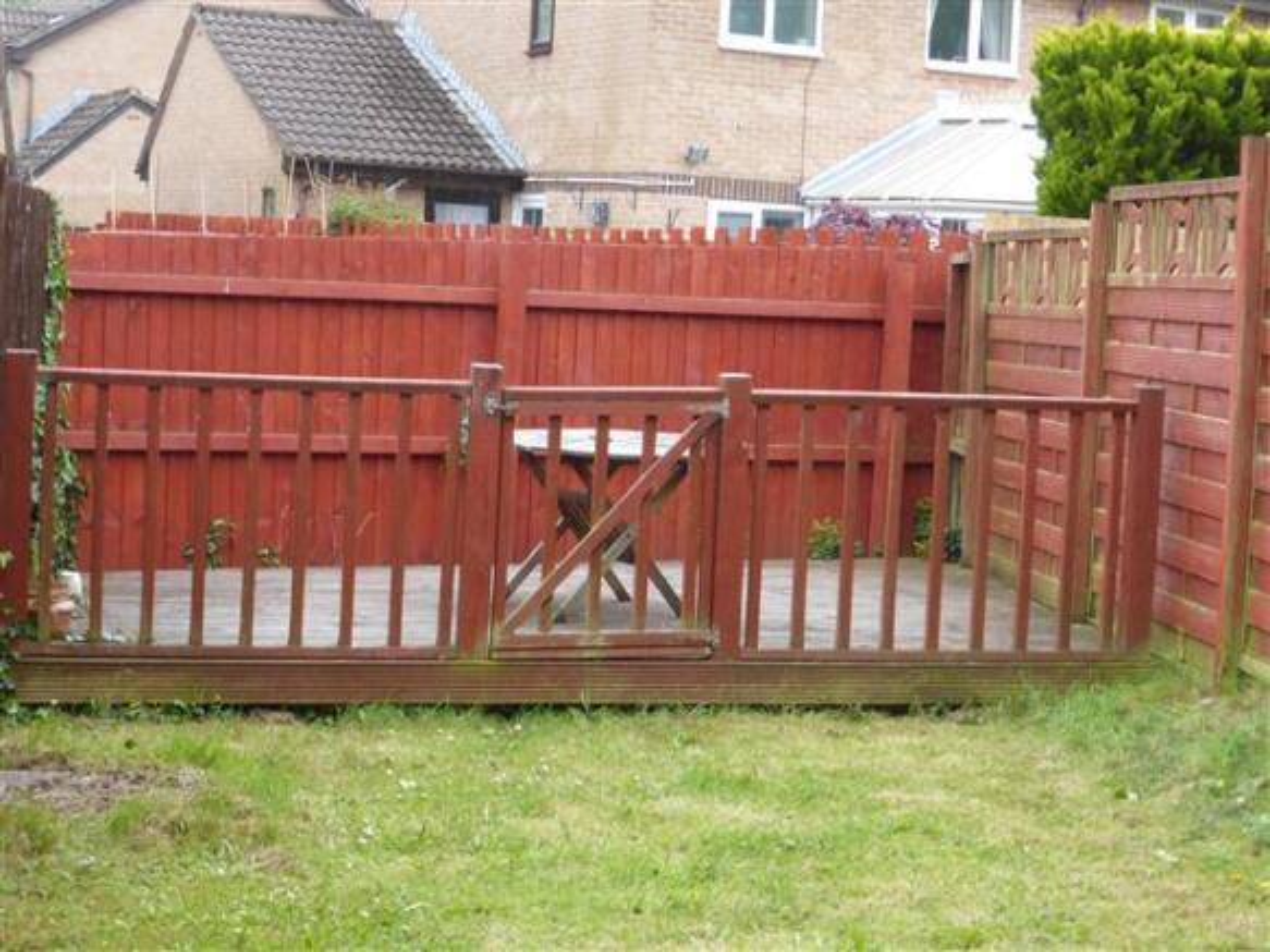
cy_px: 476
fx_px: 2531
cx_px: 635
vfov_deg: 21.3
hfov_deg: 28.2
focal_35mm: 69
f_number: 4.9
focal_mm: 11.7
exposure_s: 1/100
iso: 100
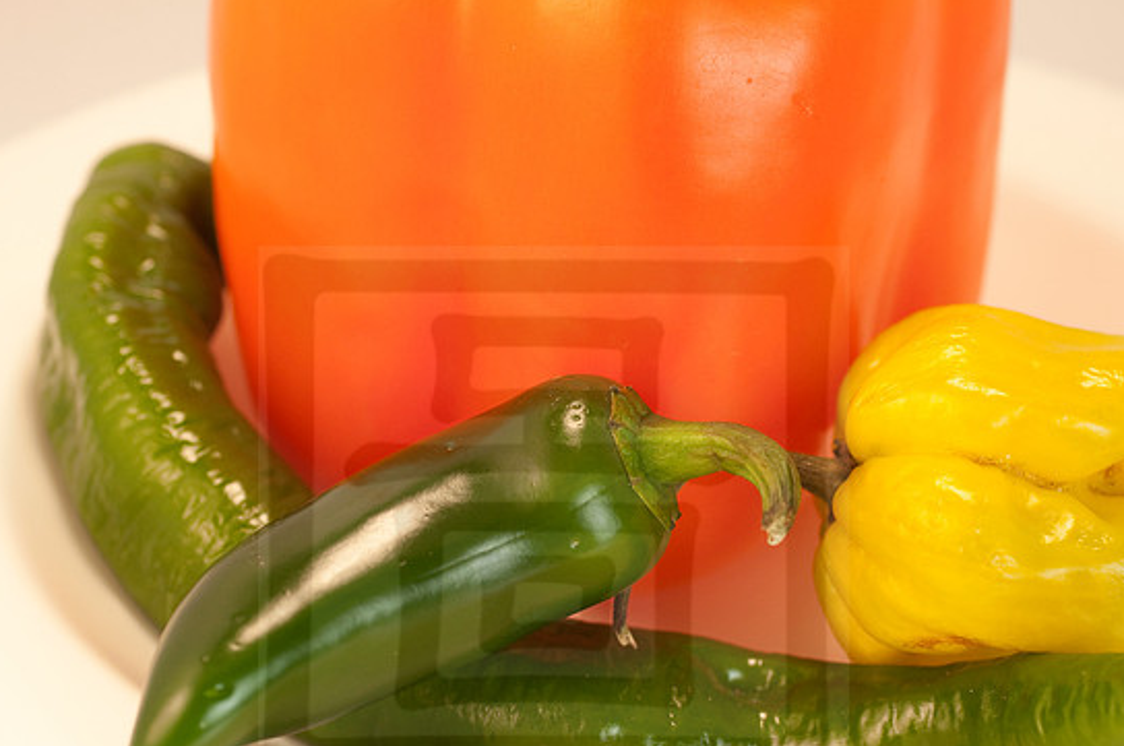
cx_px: 554
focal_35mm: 80
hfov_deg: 25.4
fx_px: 2494
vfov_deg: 17.0
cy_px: 387
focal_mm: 50
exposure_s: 1/160
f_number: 6.3
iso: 200
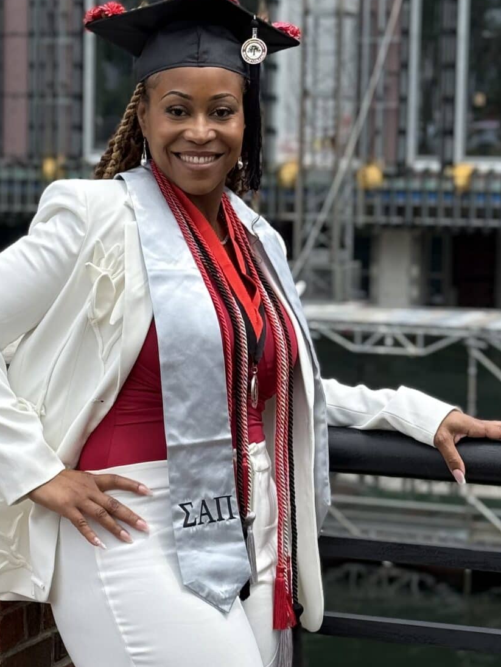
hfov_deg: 13.2
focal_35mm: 112
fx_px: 2161
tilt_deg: -3.4
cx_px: 172
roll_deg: -1.0
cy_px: 322
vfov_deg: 17.6
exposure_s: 1/3096
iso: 80
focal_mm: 6.76
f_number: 1.78
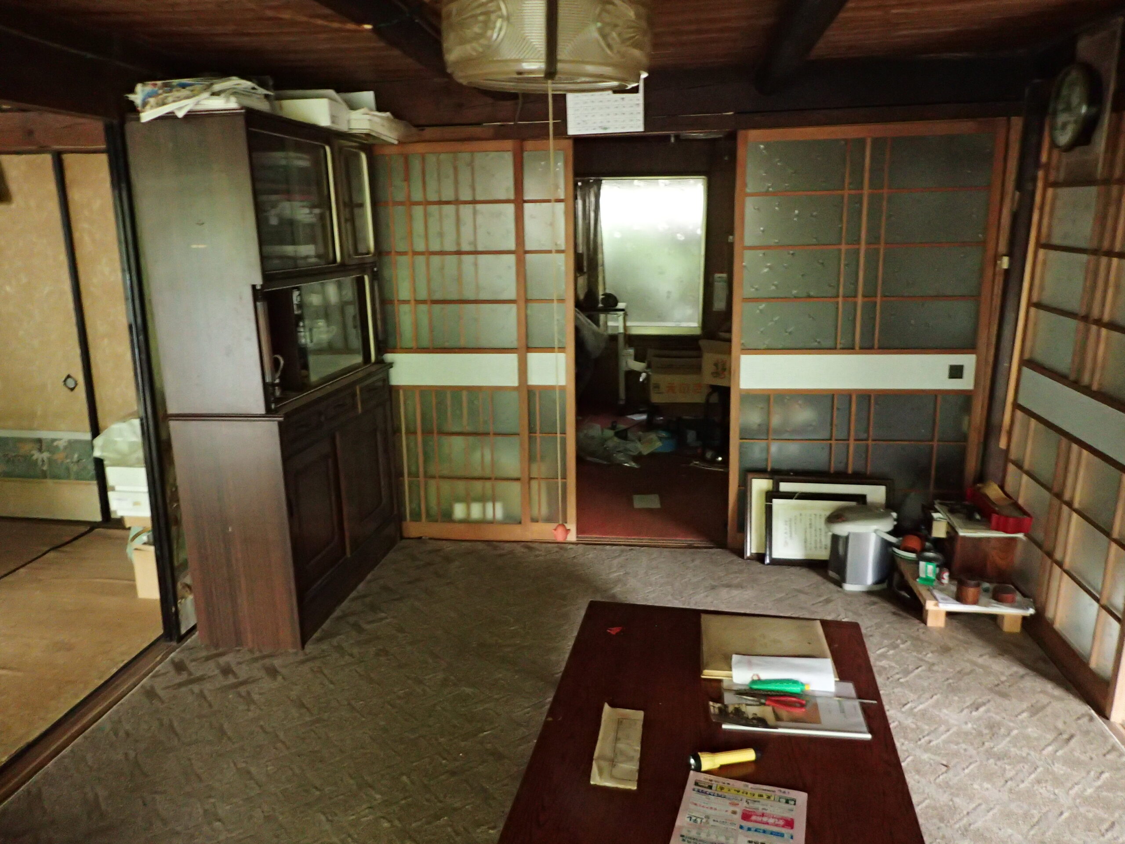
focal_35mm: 25
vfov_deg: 54.9
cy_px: 422
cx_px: 562
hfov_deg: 69.4
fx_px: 812
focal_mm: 4.5
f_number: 2
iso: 800
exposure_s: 1/15
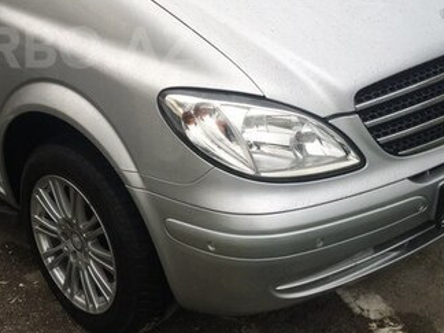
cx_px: 53
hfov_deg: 31.3
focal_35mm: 59
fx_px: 757
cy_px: 47
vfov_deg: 24.3
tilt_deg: -15.5
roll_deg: +4.6
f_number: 2.2
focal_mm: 4.15
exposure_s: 1/313
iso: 32
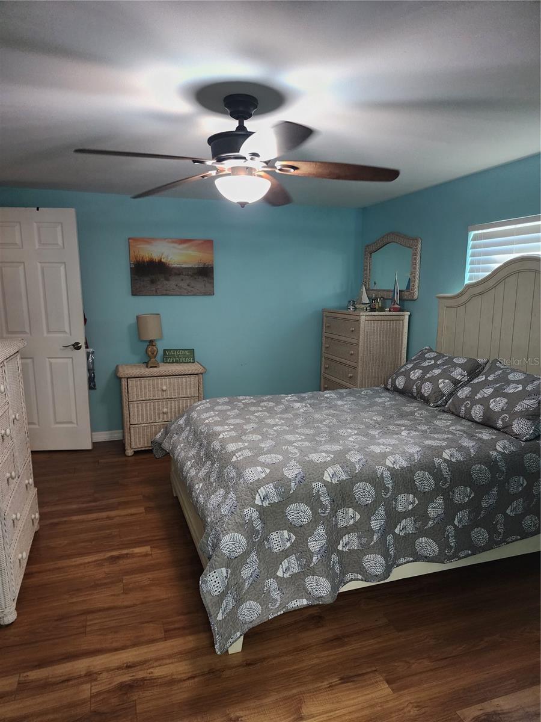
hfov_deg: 58.9
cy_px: 361
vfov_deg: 73.9
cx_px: 270
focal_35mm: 23
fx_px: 479
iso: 400
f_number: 1.8
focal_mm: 6.4
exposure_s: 1/120
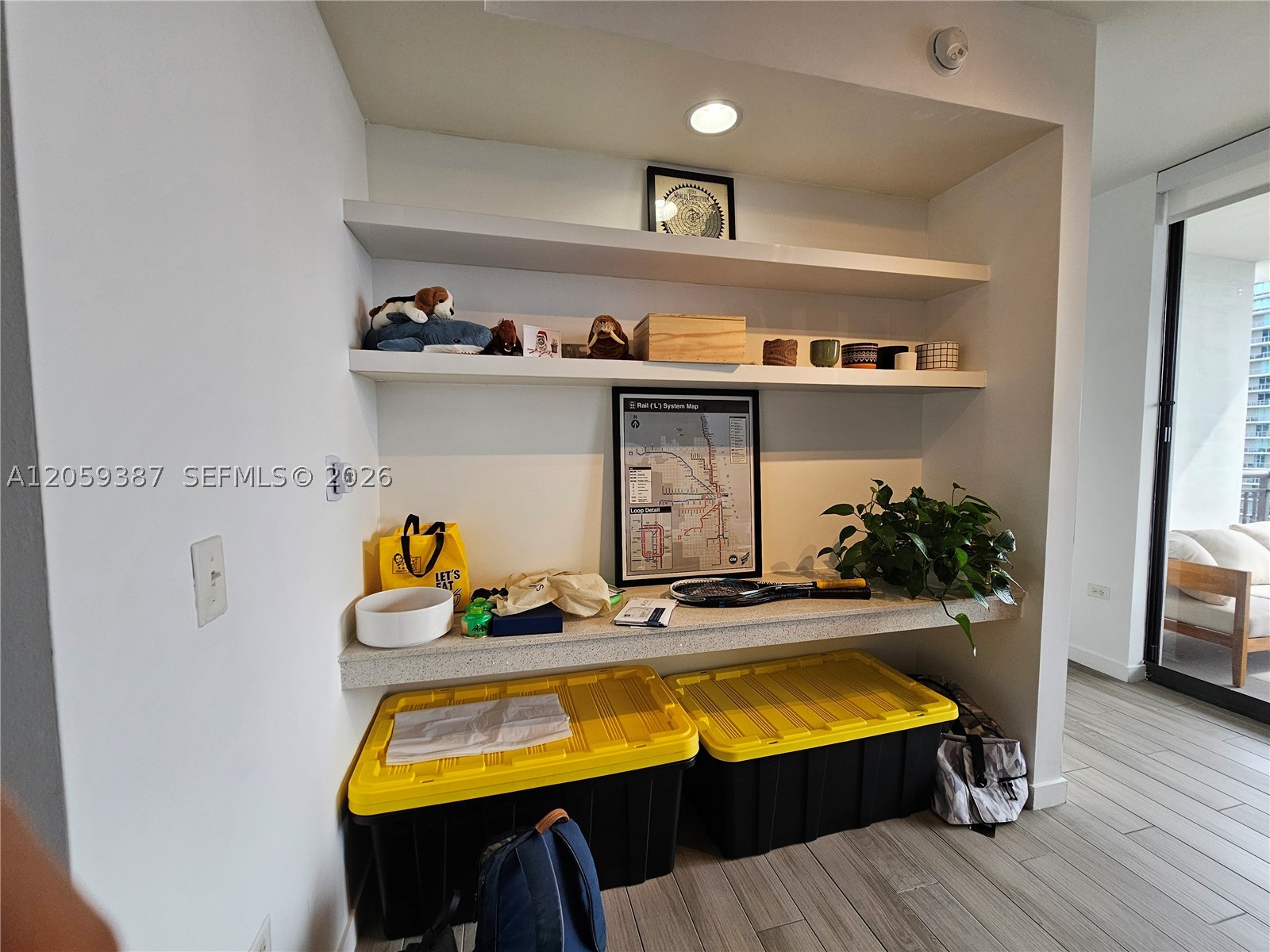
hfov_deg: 106.2
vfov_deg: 89.9
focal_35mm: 13
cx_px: 635
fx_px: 477
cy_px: 476
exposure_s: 1/120
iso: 100
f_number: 2.2
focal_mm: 2.2
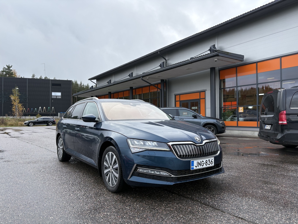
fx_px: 224
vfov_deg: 53.1
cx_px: 149
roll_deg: +0.4
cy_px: 112
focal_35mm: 26
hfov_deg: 67.3
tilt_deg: +2.0
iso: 50
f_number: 1.6
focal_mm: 5.96
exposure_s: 1/1135
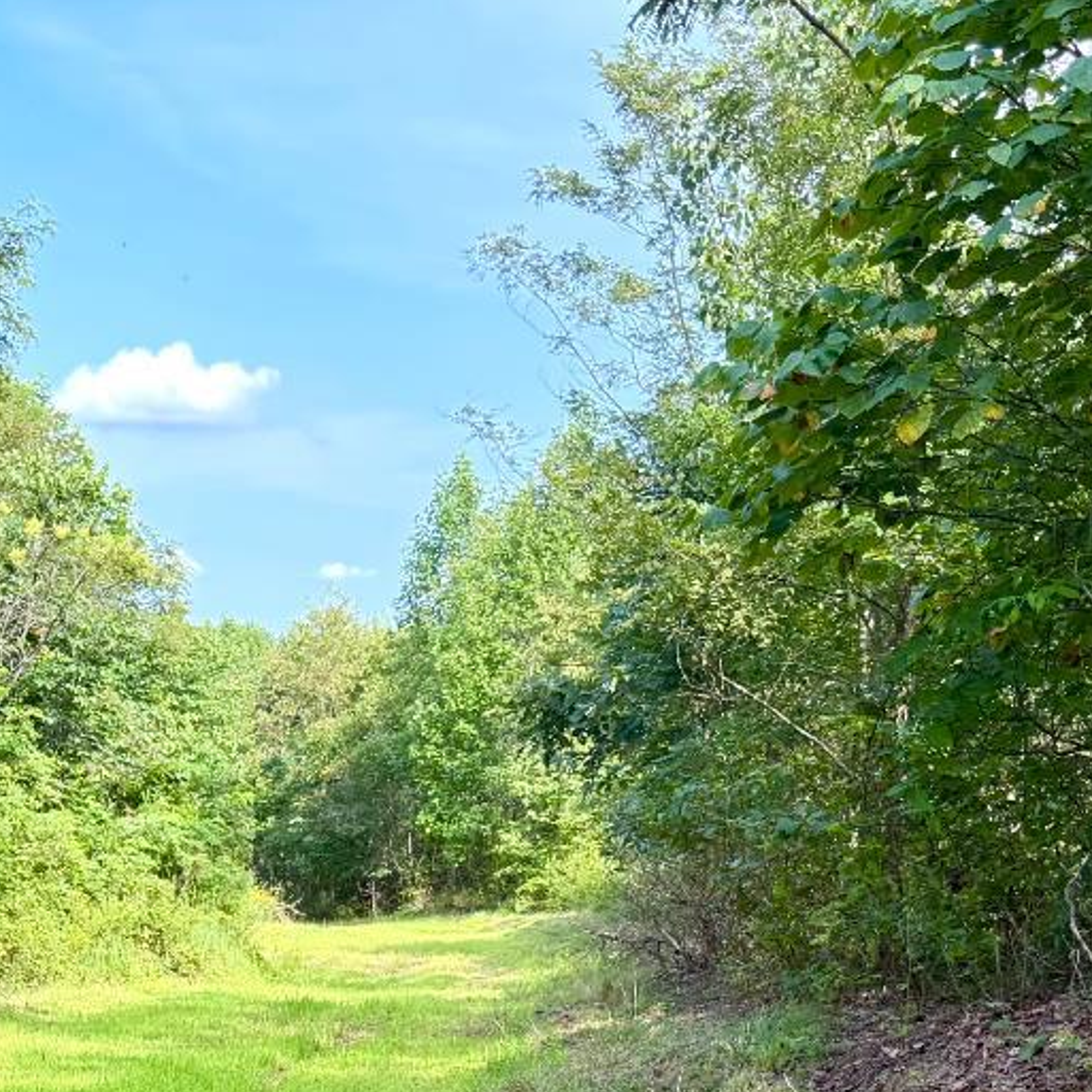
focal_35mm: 62
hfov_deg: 27.4
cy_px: 1144
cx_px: 292
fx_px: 2213
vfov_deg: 26.0
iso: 100
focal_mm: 6.76
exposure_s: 1/898
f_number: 1.78
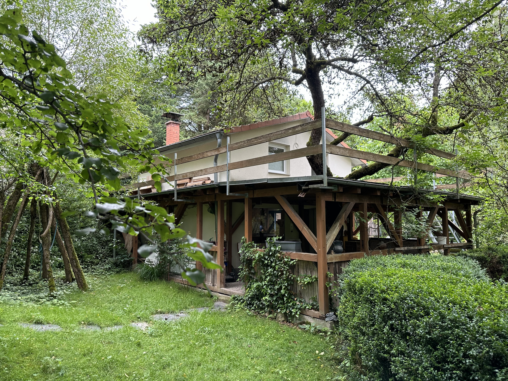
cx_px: 254
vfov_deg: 56.8
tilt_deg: +4.9
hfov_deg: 71.6
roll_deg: -0.3
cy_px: 190
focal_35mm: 24
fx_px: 352
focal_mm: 6.86
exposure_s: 1/172
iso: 80
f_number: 1.78
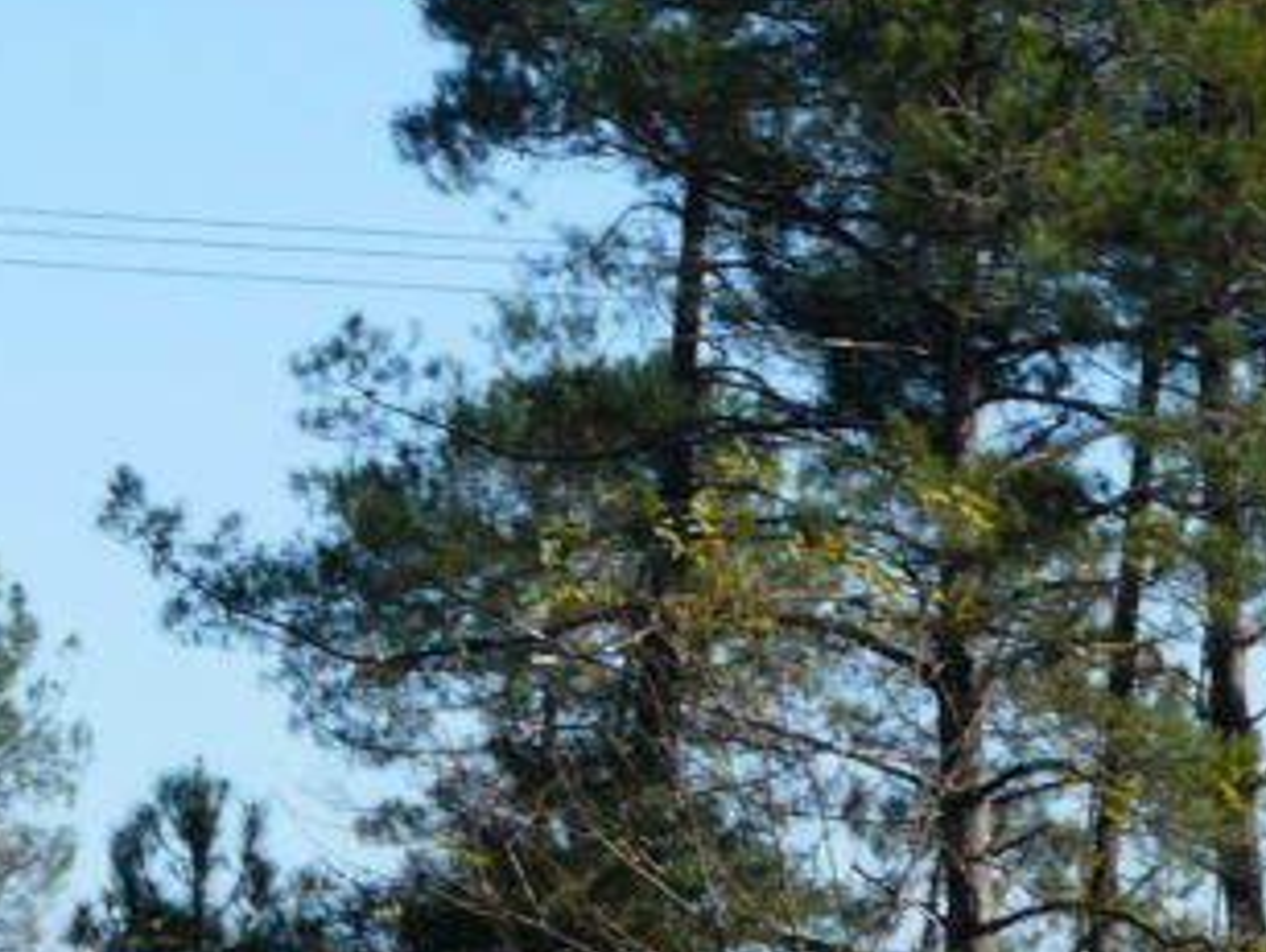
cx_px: 2083
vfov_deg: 4.1
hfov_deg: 5.4
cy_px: 1525
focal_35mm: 363
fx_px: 13291
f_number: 5.6
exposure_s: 1/250
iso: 100
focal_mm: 18
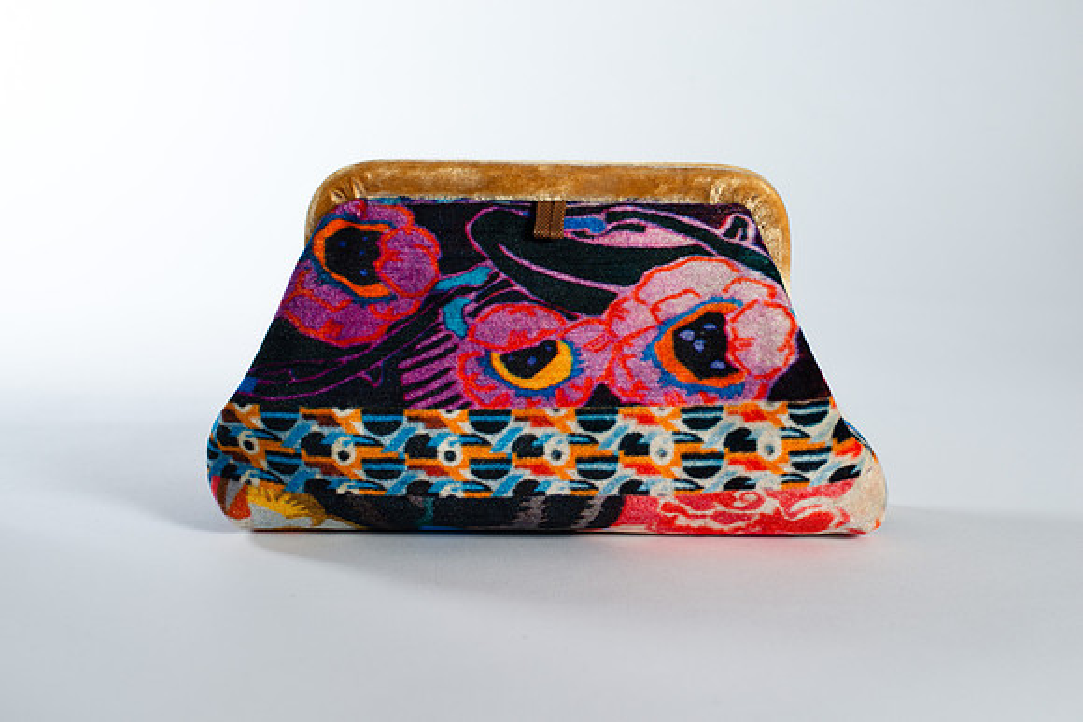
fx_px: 1504
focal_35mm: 50
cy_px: 361
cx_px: 542
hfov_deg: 39.6
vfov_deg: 27.0
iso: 200
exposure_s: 1/200
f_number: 8
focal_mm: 50
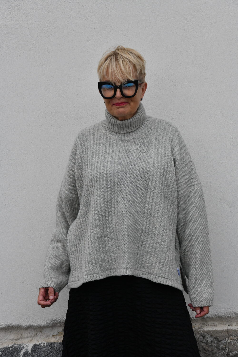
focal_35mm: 70
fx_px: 694
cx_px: 119
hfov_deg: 19.5
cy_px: 178
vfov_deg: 28.8
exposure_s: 1/750
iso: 1600
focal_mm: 70
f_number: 13
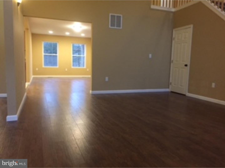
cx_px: 112
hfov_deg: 61.7
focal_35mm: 29
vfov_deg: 48.2
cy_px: 84
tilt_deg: -7.1
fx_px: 188
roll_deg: -1.9
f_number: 2.2
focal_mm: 4.15
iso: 320
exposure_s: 1/30
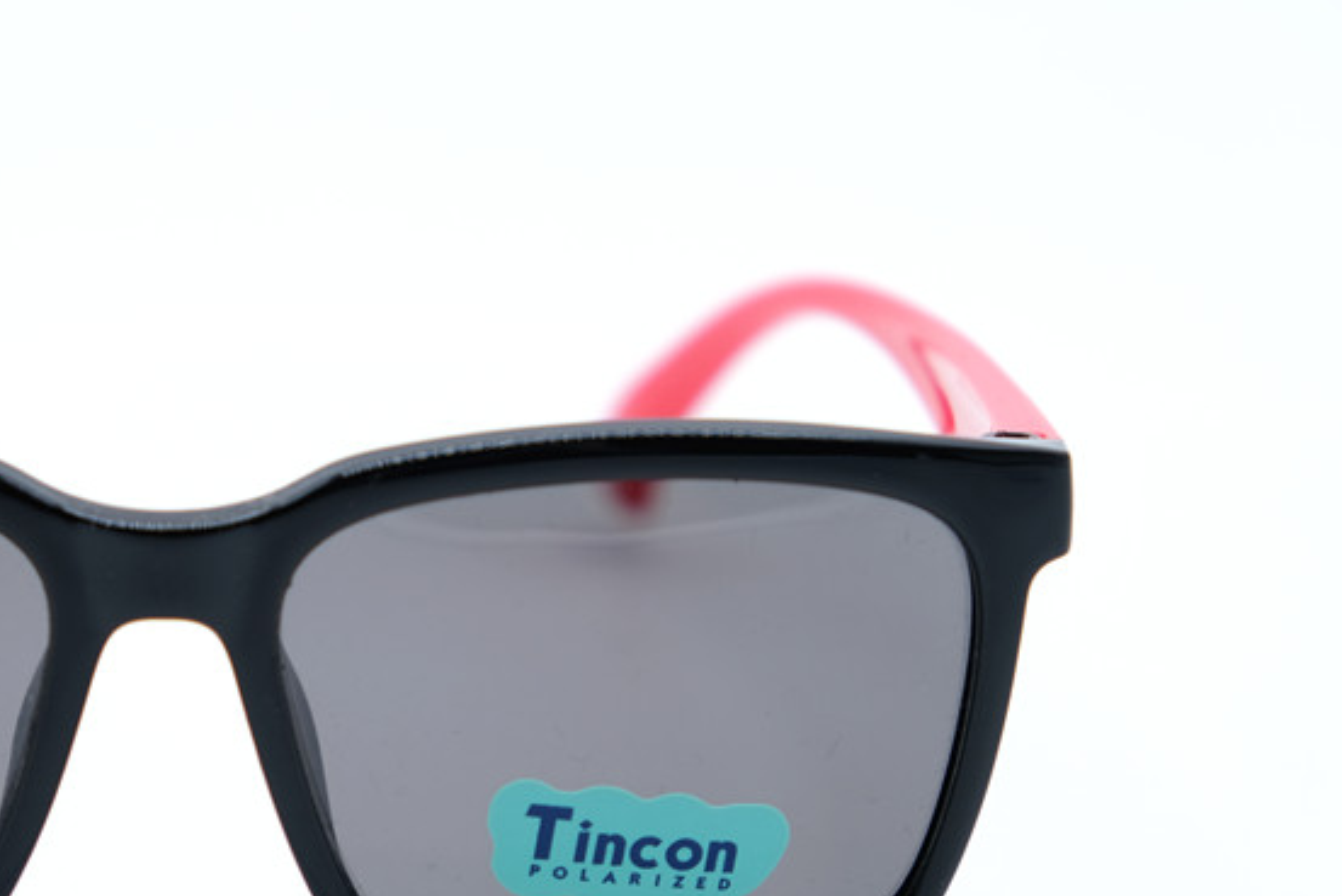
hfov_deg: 13.6
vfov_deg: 9.1
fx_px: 5593
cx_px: 184
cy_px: 626
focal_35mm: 150
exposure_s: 1/200
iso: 160
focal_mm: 55
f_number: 4.5
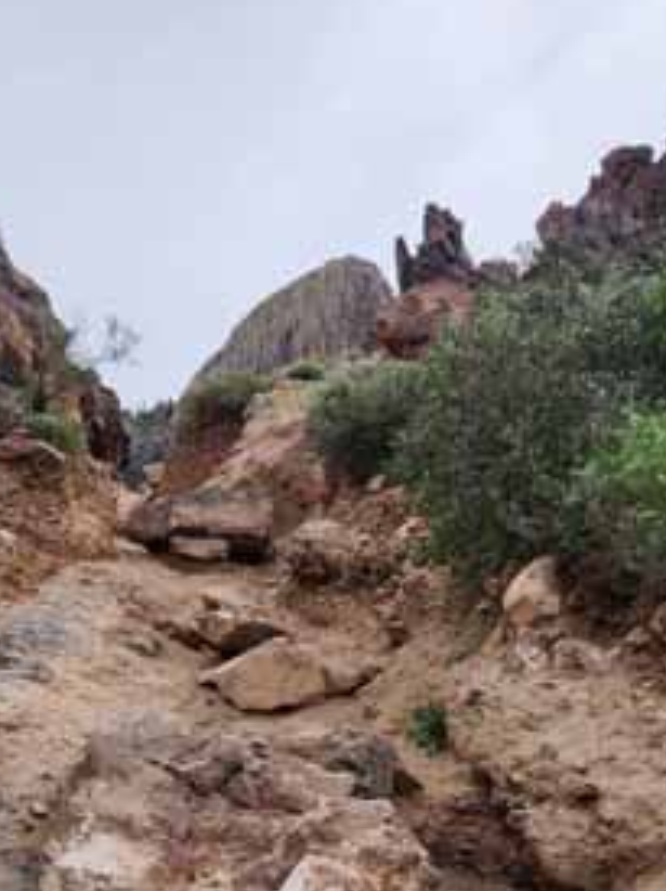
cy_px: 637
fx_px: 1079
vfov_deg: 43.8
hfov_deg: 33.9
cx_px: 206
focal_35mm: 42
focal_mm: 5.4
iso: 20
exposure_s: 1/2500
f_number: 1.8
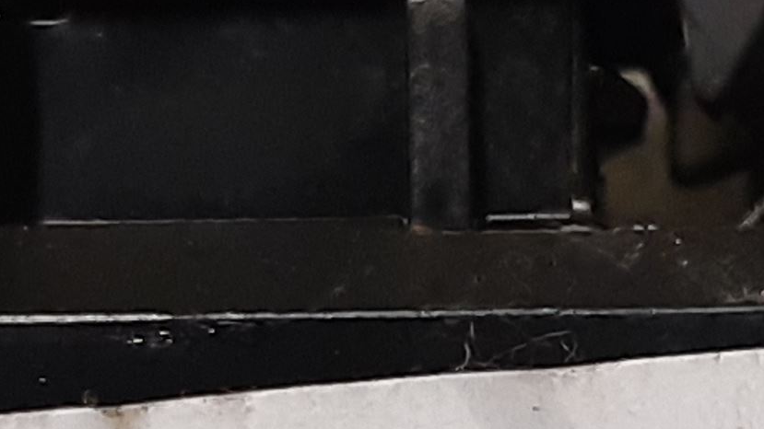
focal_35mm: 70
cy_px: 673
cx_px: 633
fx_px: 1418
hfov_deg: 29.3
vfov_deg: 15.6
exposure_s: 1/50
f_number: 1.7
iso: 160
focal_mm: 3.93
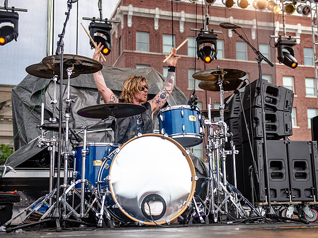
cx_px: 175
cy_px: 120
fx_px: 505
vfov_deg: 26.5
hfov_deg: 34.9
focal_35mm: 55
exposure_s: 1/320
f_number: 3.2
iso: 125
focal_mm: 50
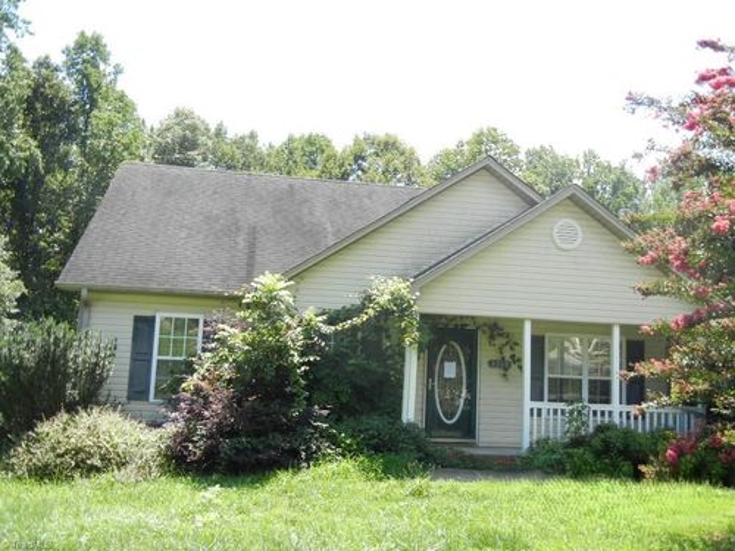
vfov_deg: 41.8
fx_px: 722
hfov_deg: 54.0
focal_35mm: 34
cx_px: 368
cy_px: 276
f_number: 3.6
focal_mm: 6.2
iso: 160
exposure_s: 1/310
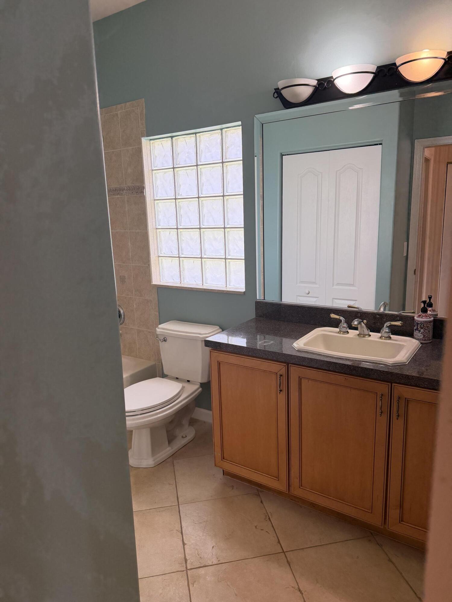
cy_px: 301
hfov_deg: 56.8
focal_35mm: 24
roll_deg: +0.7
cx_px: 226
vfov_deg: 71.6
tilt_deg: -12.3
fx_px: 418
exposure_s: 1/221
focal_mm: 6.76
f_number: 1.78
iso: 200
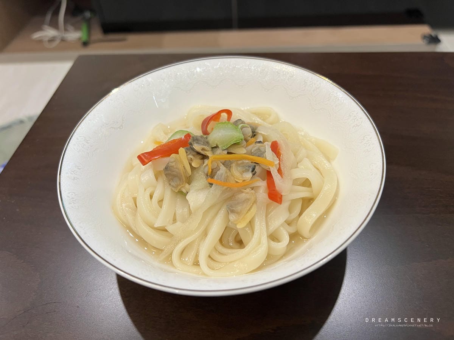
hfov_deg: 67.3
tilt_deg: -48.0
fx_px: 341
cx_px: 227
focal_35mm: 26
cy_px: 170
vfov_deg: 53.1
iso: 125
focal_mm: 5.7
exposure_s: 1/60
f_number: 1.5
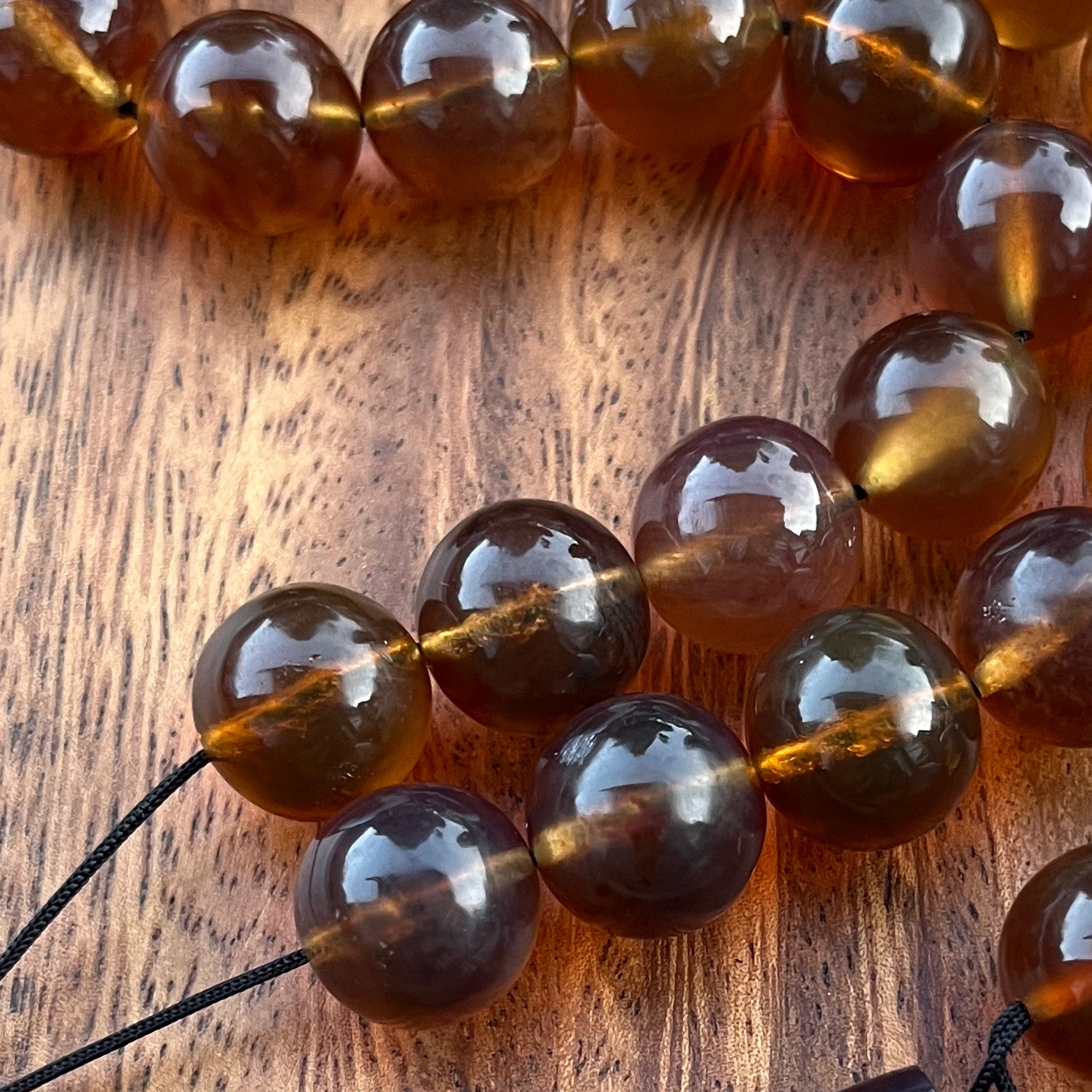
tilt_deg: -70.0
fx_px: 2391
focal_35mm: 67
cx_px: 749
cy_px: 711
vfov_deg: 25.6
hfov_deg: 25.6
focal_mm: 5.1
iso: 125
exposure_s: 1/73
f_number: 1.6
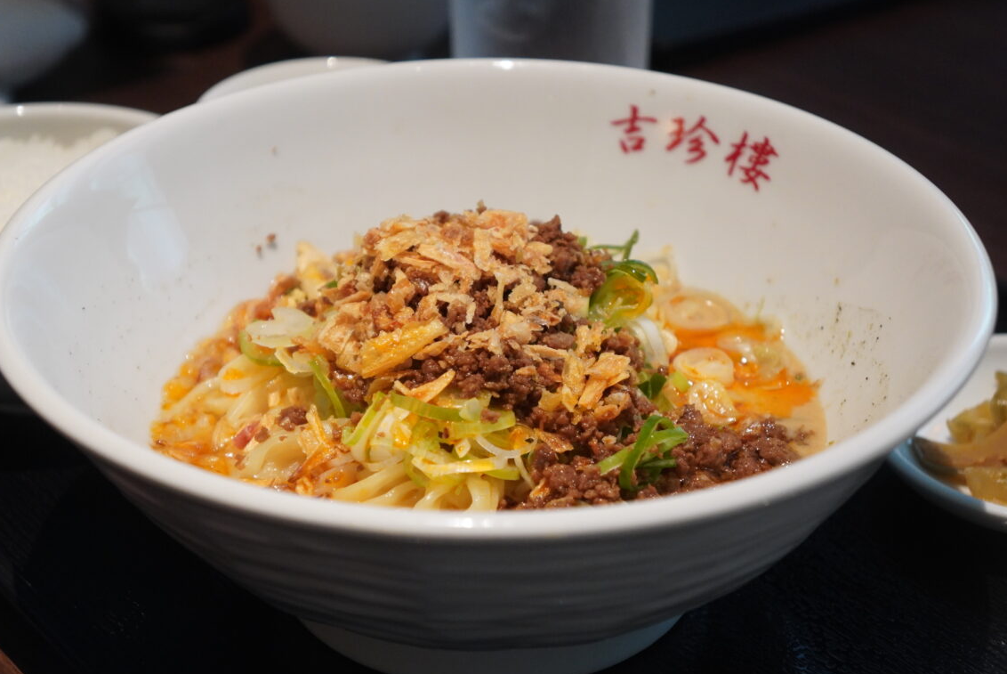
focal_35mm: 72
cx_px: 480
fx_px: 2003
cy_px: 331
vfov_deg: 19.1
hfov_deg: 28.2
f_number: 5
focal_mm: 45
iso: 2500
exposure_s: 1/80
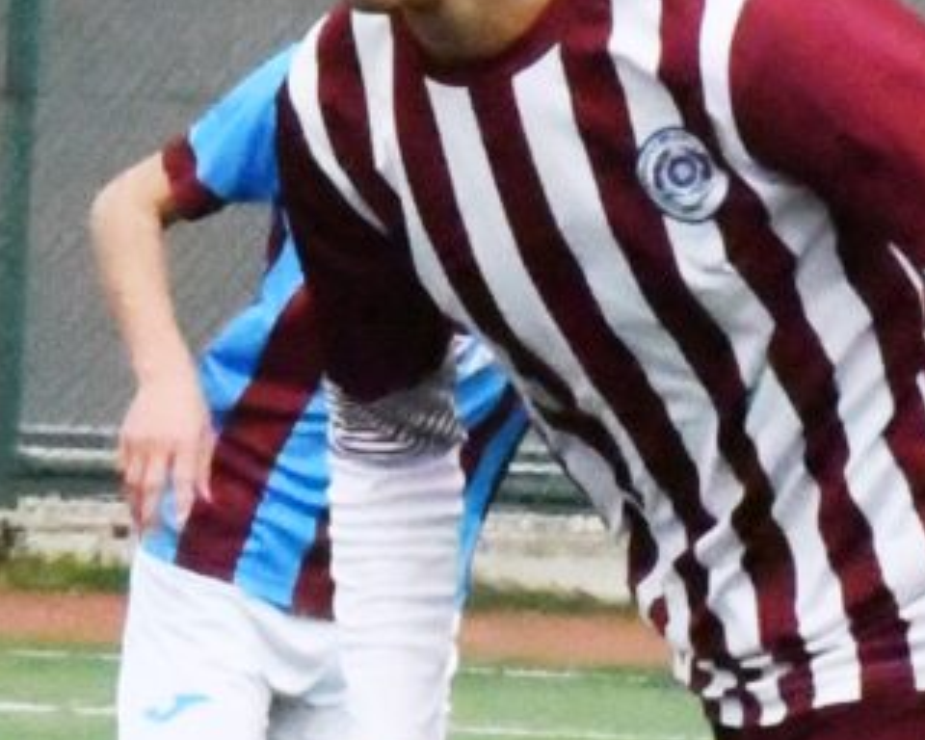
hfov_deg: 1.7
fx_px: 30853
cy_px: 1074
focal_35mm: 1127
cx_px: -1026
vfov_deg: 1.4
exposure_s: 1/4000
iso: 20000
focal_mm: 100
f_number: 16
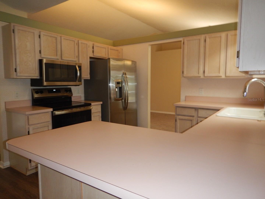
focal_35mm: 24
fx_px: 184
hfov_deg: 71.6
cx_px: 132
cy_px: 100
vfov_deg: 56.8
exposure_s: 1/30
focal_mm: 4.3
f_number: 2.8
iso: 200
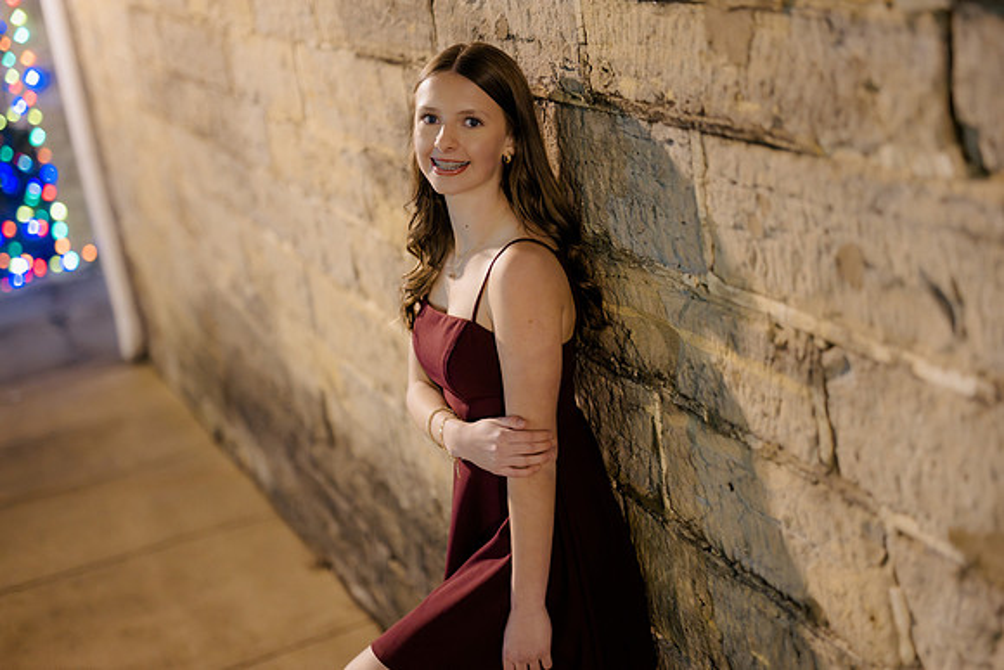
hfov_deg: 39.6
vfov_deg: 27.0
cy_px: 335
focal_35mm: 50
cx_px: 502
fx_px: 1395
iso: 2500
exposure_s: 1/100
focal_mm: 50
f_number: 1.4
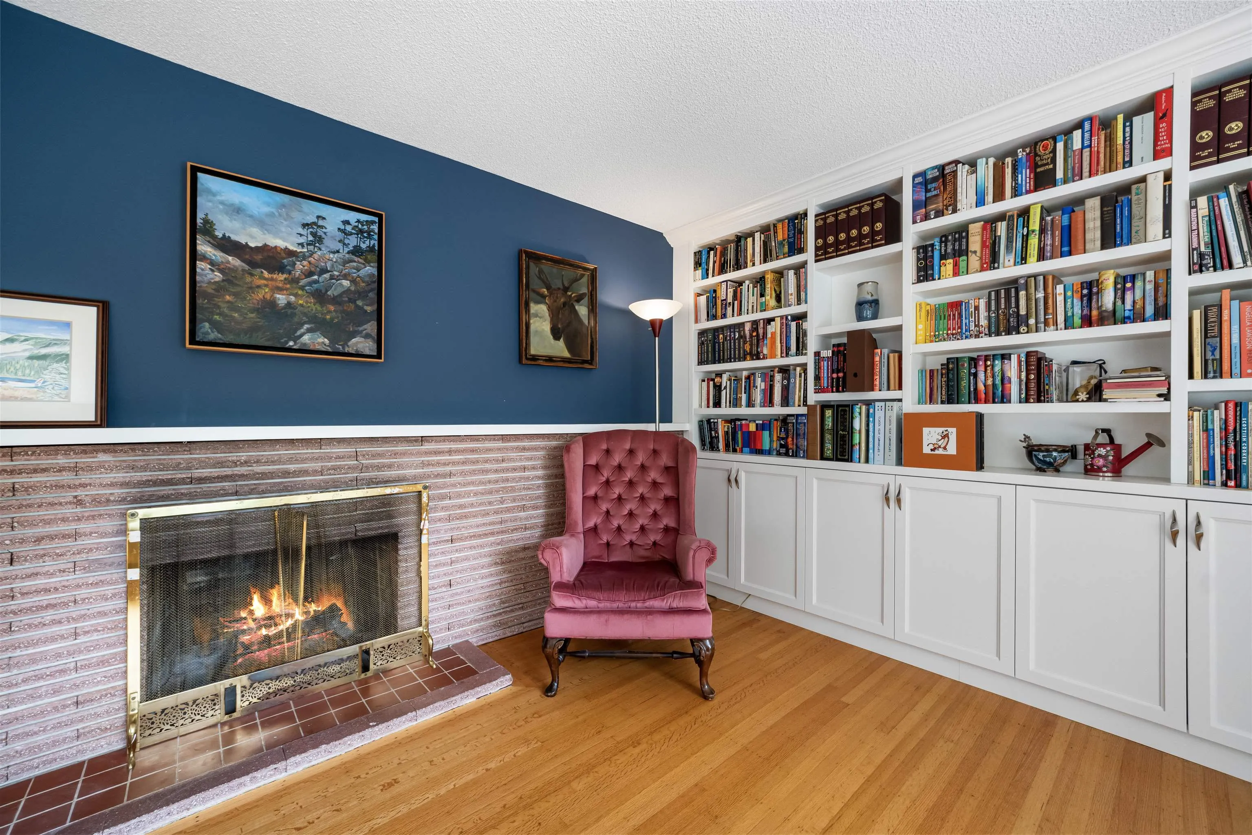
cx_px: 626
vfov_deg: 83.3
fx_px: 470
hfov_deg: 106.3
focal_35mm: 14
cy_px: 418
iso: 250
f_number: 9
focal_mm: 9
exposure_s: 1/30
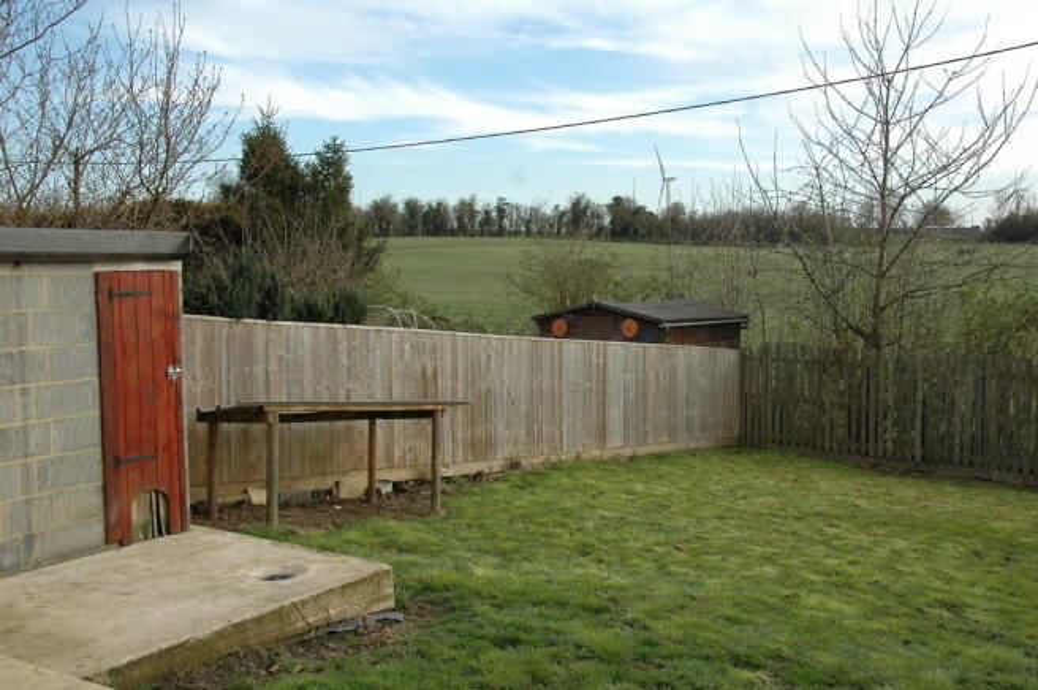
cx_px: 519
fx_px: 1123
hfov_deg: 49.6
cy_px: 345
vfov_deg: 34.1
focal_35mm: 39
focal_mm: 26
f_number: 7.1
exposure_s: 1/800
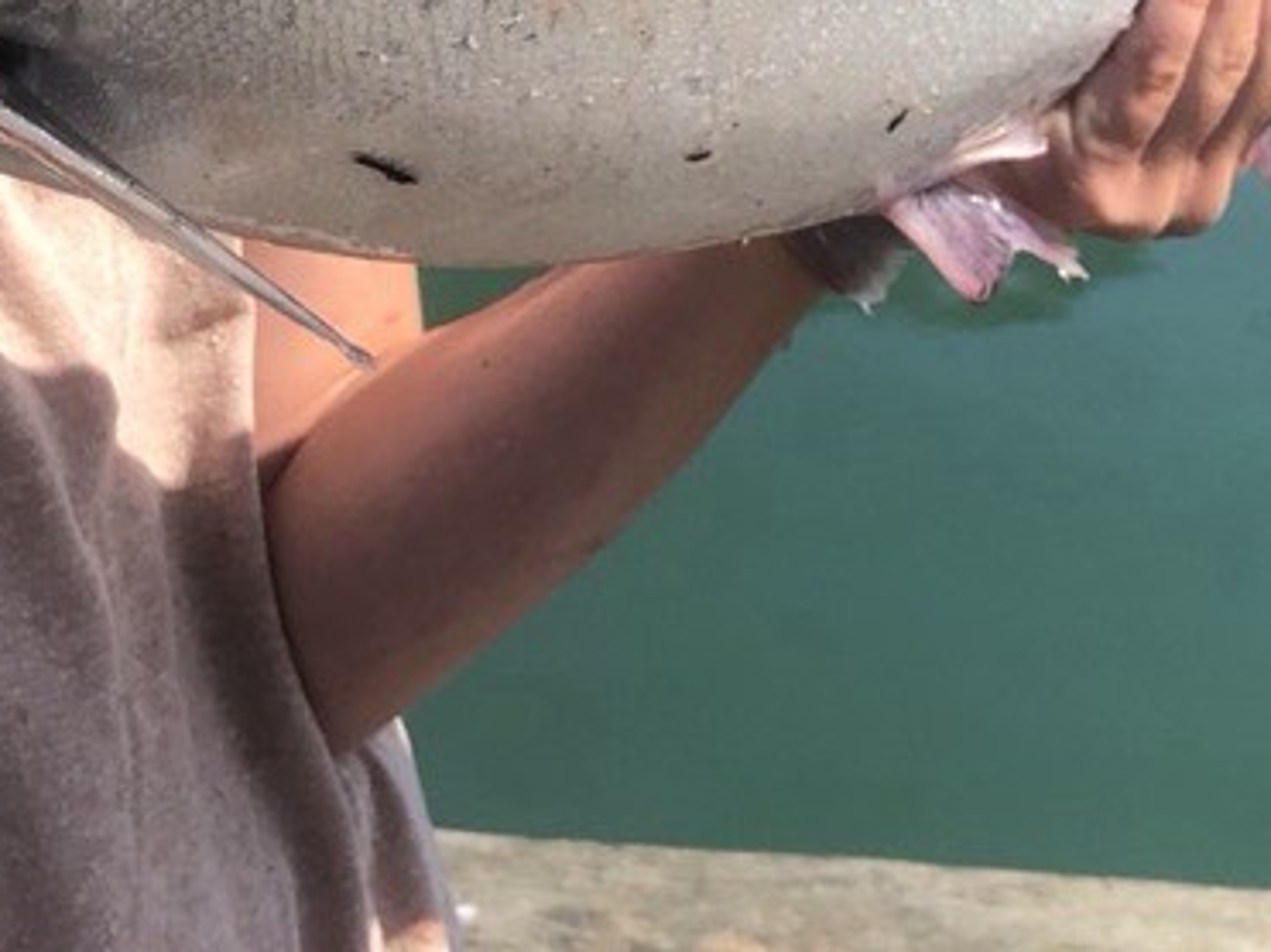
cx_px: 462
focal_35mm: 83
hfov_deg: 23.5
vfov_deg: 16.9
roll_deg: +0.5
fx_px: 3047
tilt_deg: -10.4
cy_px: -238
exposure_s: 1/1200
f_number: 1.8
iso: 20
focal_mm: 4
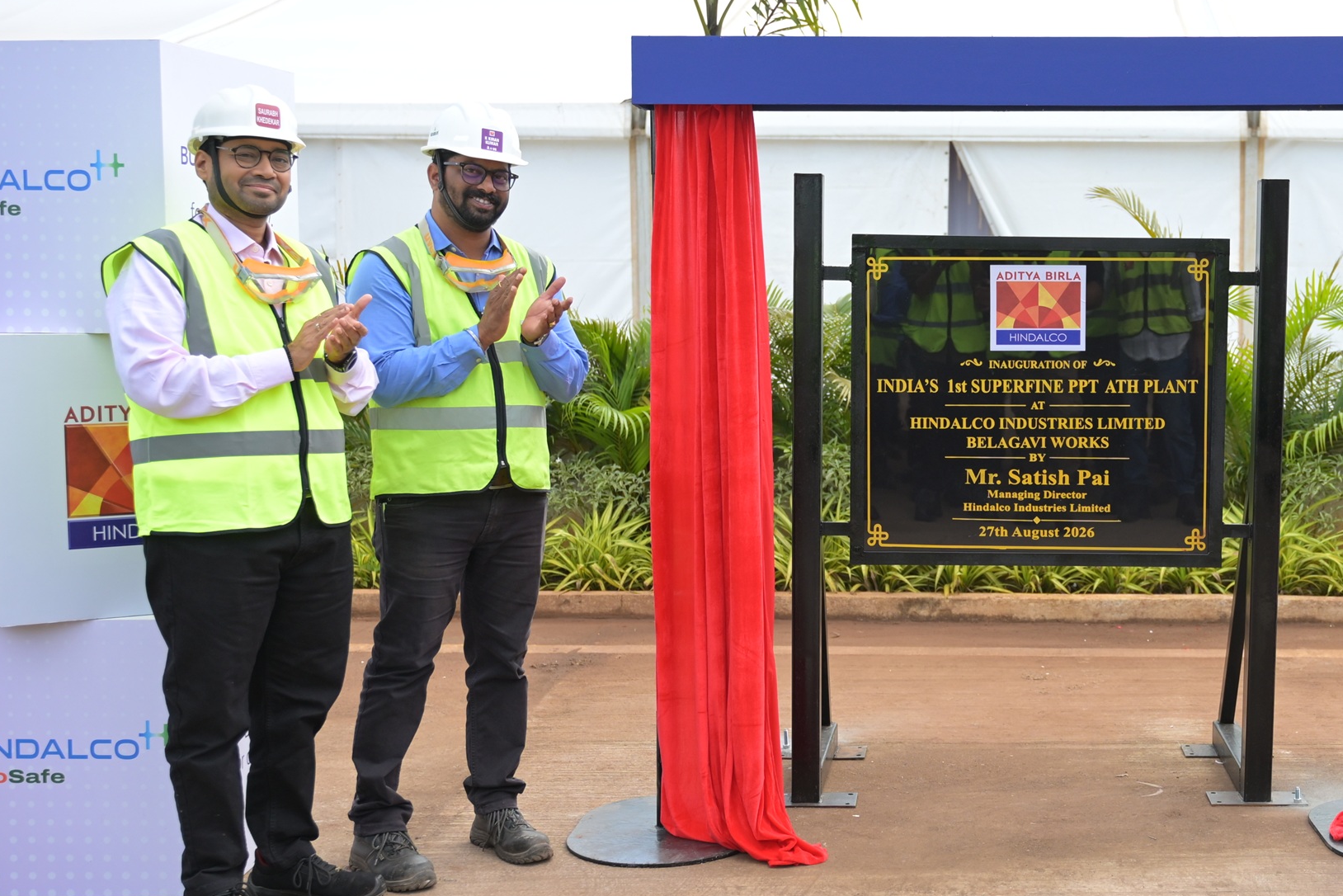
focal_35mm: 52
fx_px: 1940
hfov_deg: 37.1
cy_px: 450
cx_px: 1028
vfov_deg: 26.0
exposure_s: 1/1250
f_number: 2.8
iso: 250
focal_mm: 28
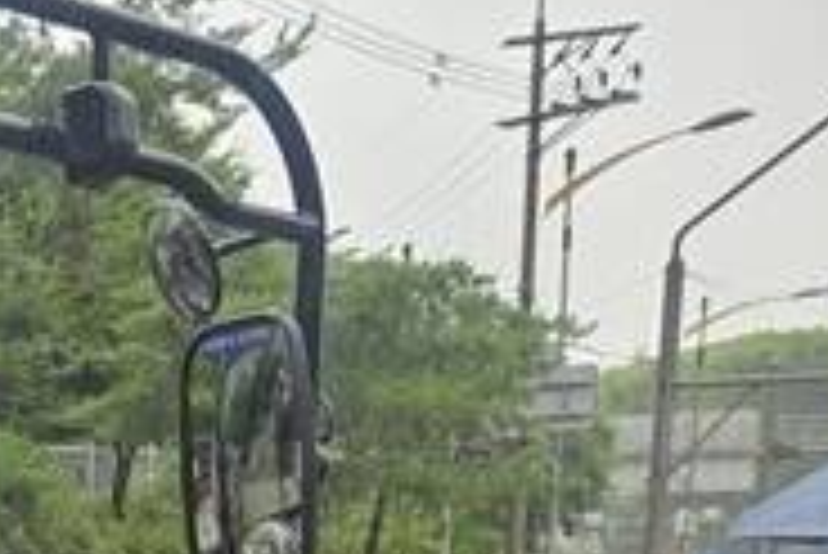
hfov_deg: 20.3
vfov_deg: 15.4
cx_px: -482
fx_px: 1910
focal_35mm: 83
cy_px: 802
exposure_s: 1/180
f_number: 1.8
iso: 64
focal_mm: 5.4
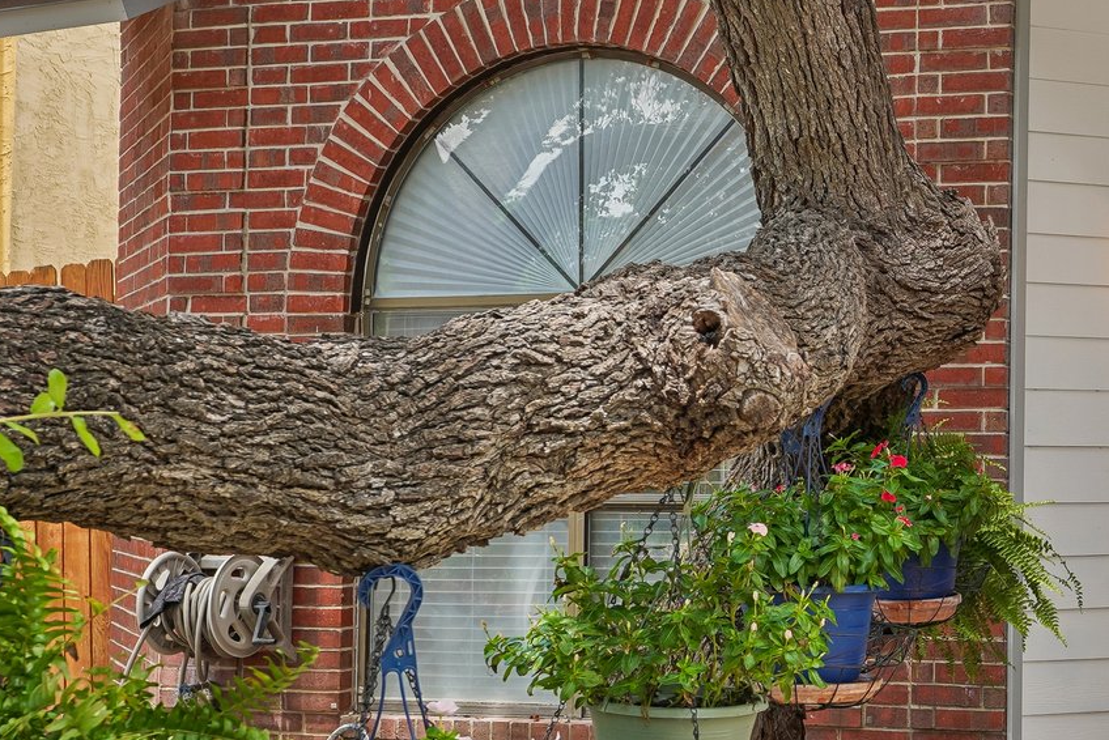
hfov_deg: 26.8
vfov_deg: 19.1
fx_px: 2194
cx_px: 1112
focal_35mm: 71
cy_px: 482
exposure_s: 1/50
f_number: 8
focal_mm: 29.5
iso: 100
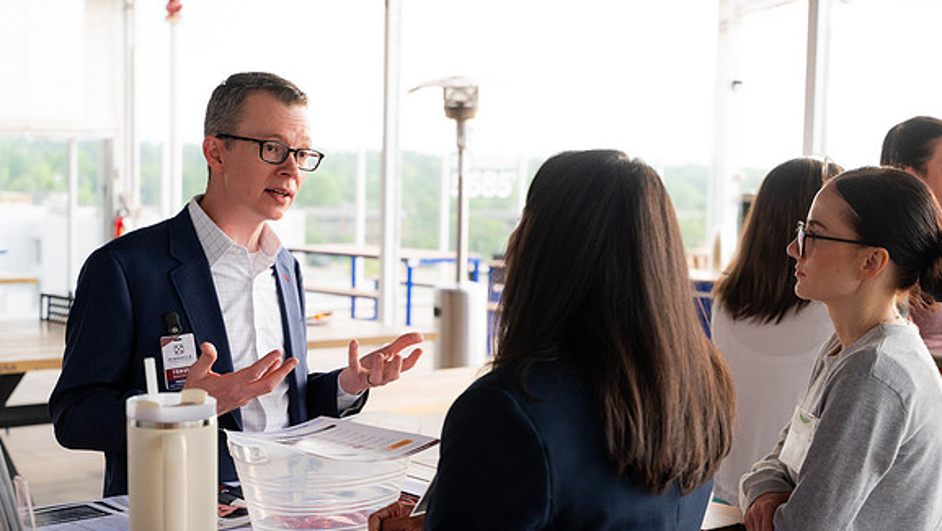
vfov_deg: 19.7
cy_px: 307
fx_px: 1524
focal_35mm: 61
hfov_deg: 34.3
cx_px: 472
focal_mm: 58
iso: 1250
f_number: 4.5
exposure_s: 1/800
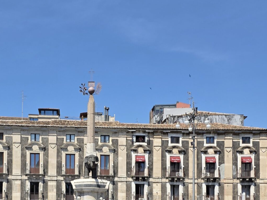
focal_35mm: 58
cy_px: 202
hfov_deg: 32.9
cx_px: 88
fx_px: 447
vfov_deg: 24.1
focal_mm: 6.25
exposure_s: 1/6355
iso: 80
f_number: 1.7
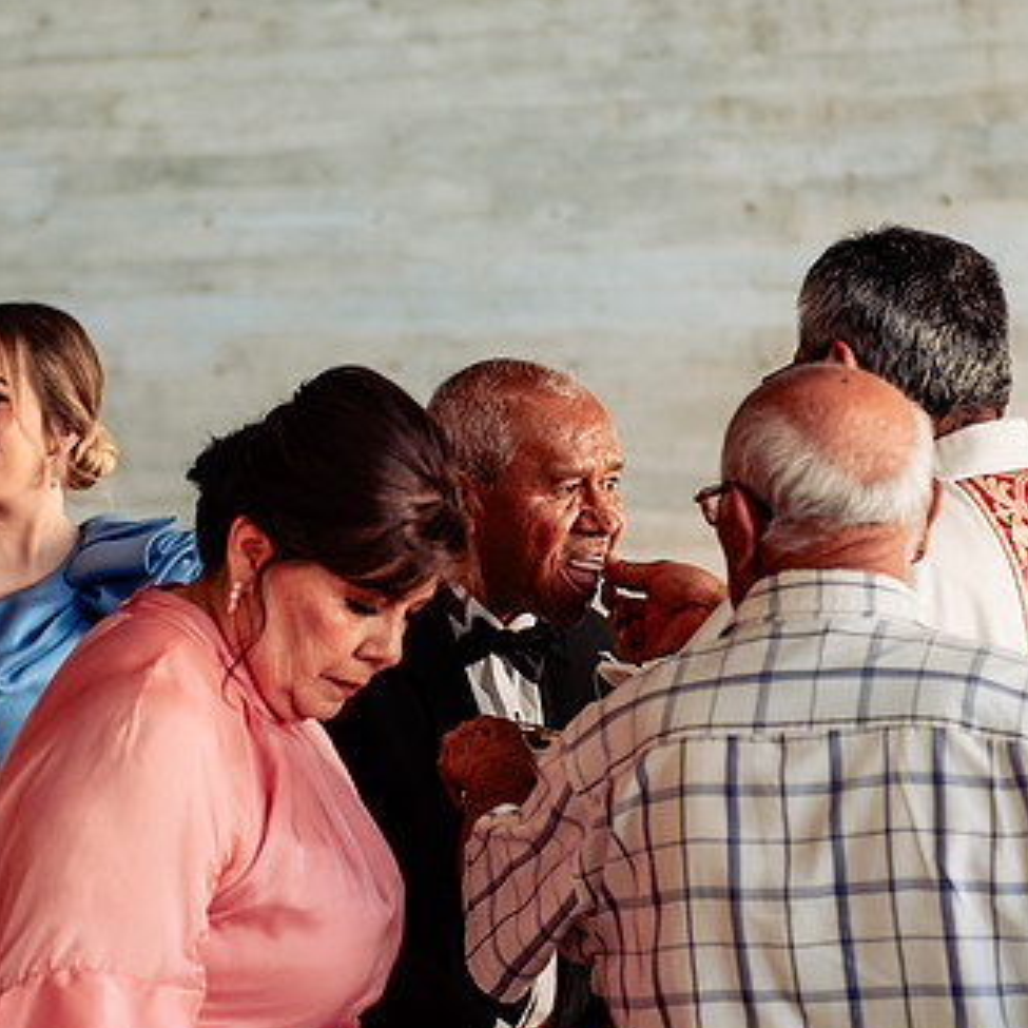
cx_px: 551
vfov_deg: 14.0
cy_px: 506
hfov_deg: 14.0
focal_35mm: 125
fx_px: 4200
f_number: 3.2
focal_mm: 66
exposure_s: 1/320
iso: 500
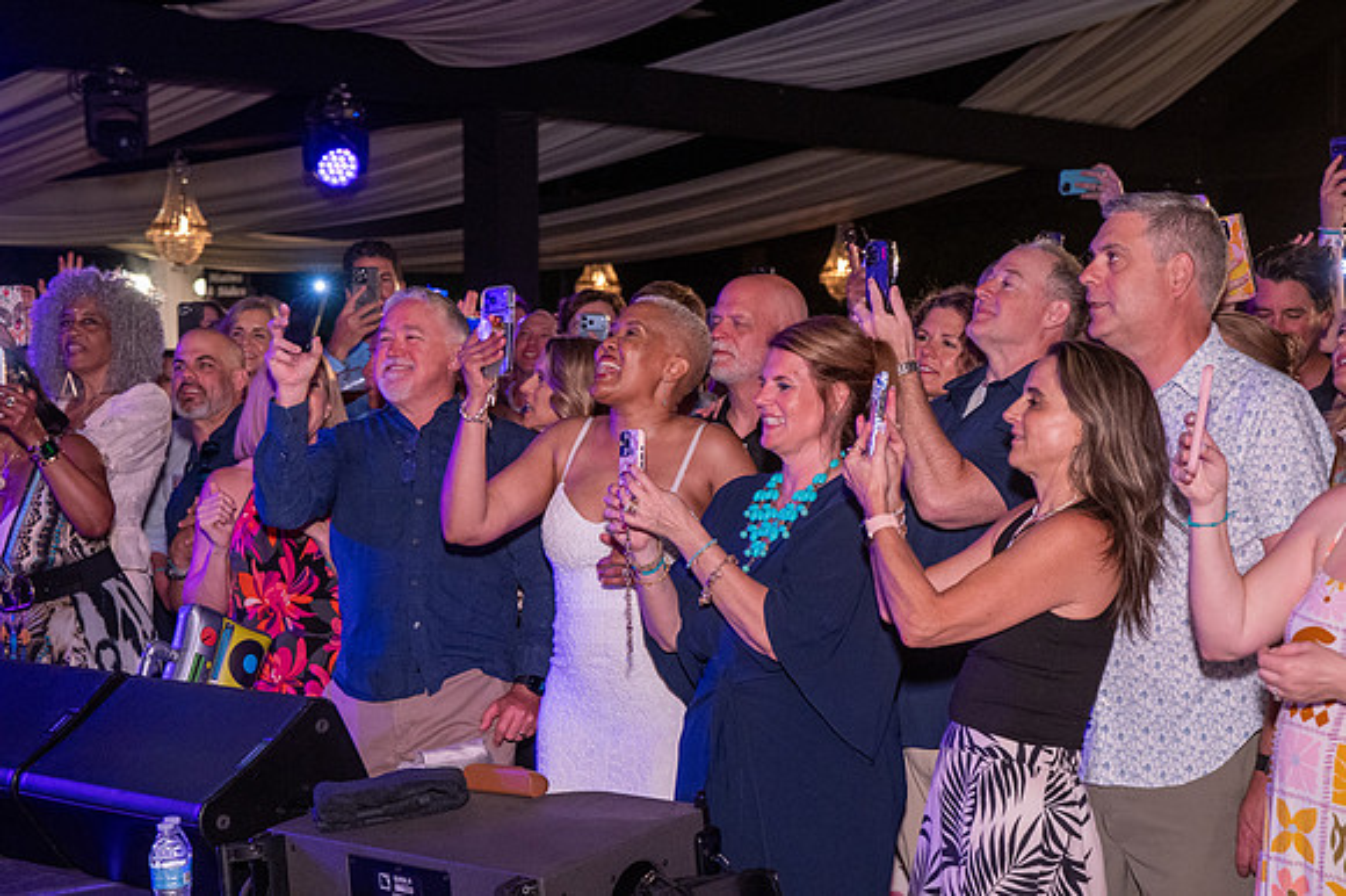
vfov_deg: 20.6
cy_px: 448
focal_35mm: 66
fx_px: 2466
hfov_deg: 30.5
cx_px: 673
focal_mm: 66
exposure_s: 1/125
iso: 3200
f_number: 5.6
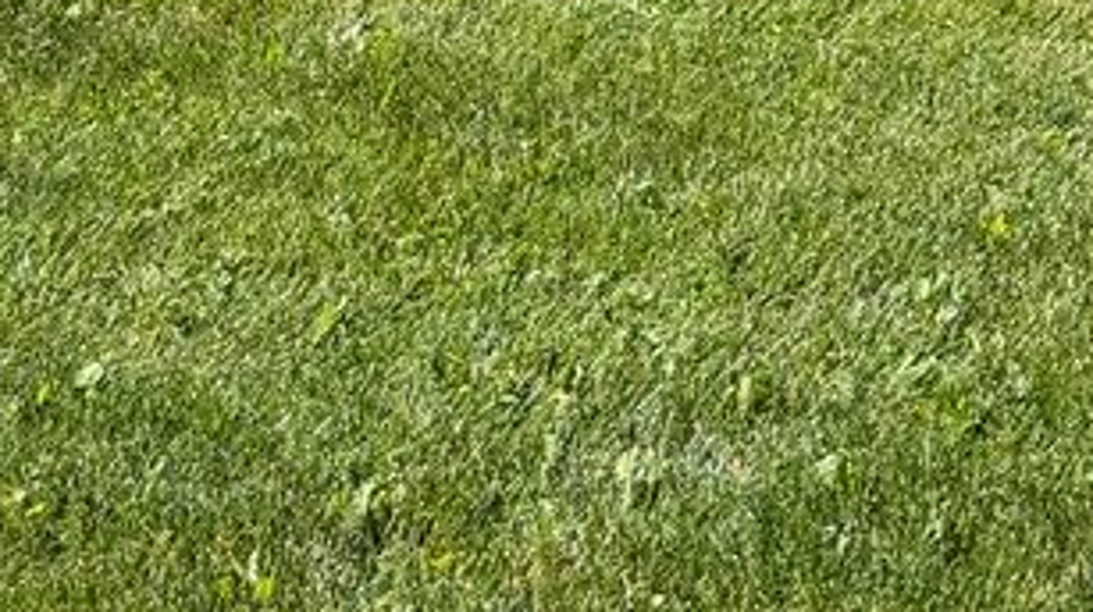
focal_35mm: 131
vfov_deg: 8.2
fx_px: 3793
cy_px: -1021
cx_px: 630
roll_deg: -0.1
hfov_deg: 16.4
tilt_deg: -4.9
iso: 80
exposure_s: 1/3021
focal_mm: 6.76
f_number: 1.78
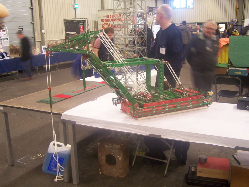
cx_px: 124
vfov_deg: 37.7
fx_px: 273
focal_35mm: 38
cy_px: 94
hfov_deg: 49.0
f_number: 2.8
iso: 80
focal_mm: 6.3
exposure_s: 1/2
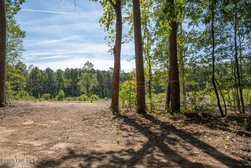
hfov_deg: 70.9
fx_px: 176
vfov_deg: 50.8
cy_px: 84
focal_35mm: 25
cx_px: 126
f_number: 14
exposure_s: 1/250
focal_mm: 24
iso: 160
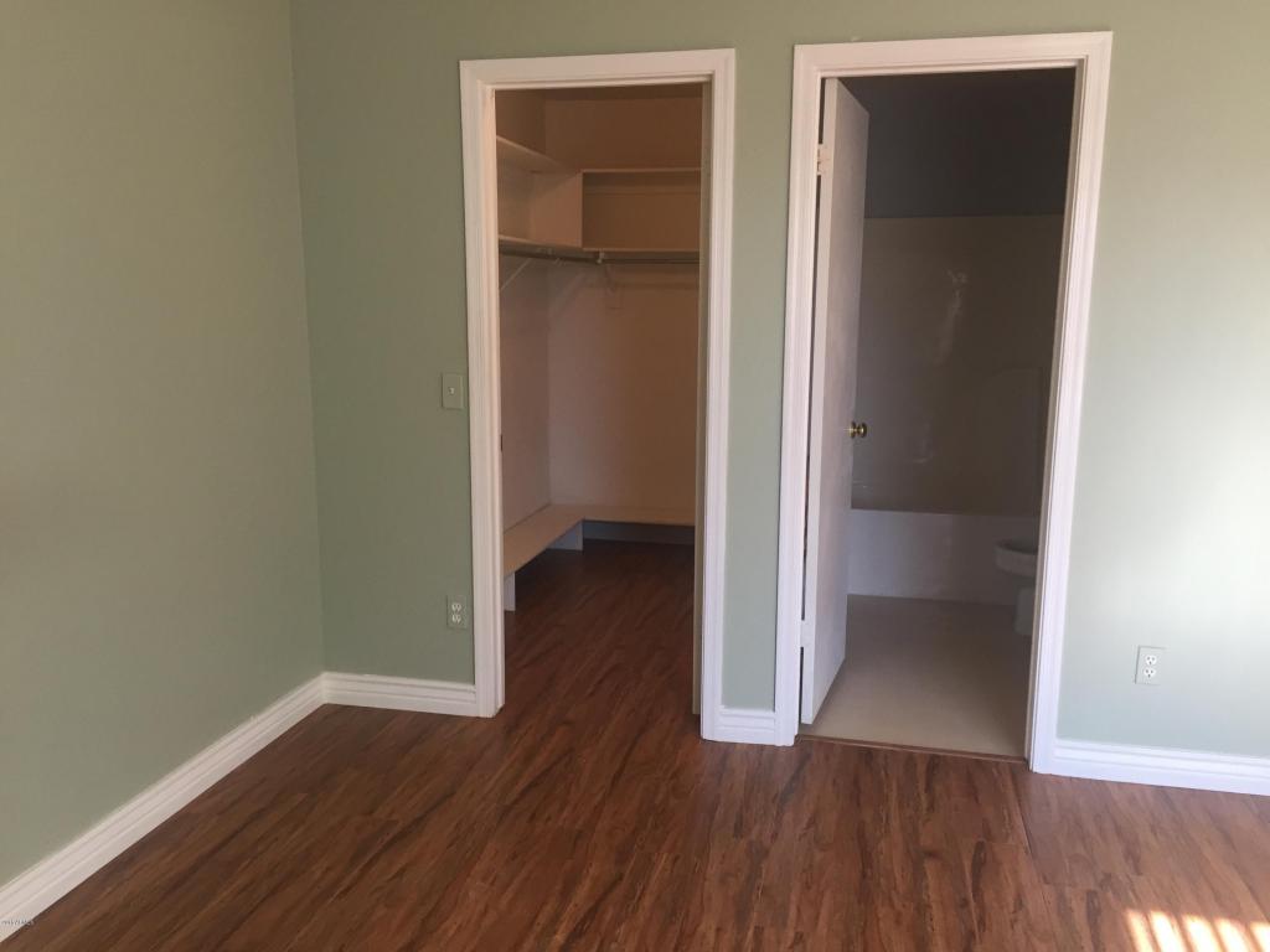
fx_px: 1064
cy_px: 476
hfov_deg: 61.7
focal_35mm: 29
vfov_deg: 48.2
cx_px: 635
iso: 40
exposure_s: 1/30
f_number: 2.2
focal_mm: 4.15
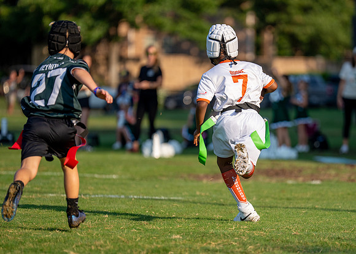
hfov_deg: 8.1
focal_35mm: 247
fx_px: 2501
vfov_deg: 5.8
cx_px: 230
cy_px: 144
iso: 250
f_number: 2.8
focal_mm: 188
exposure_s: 1/3200
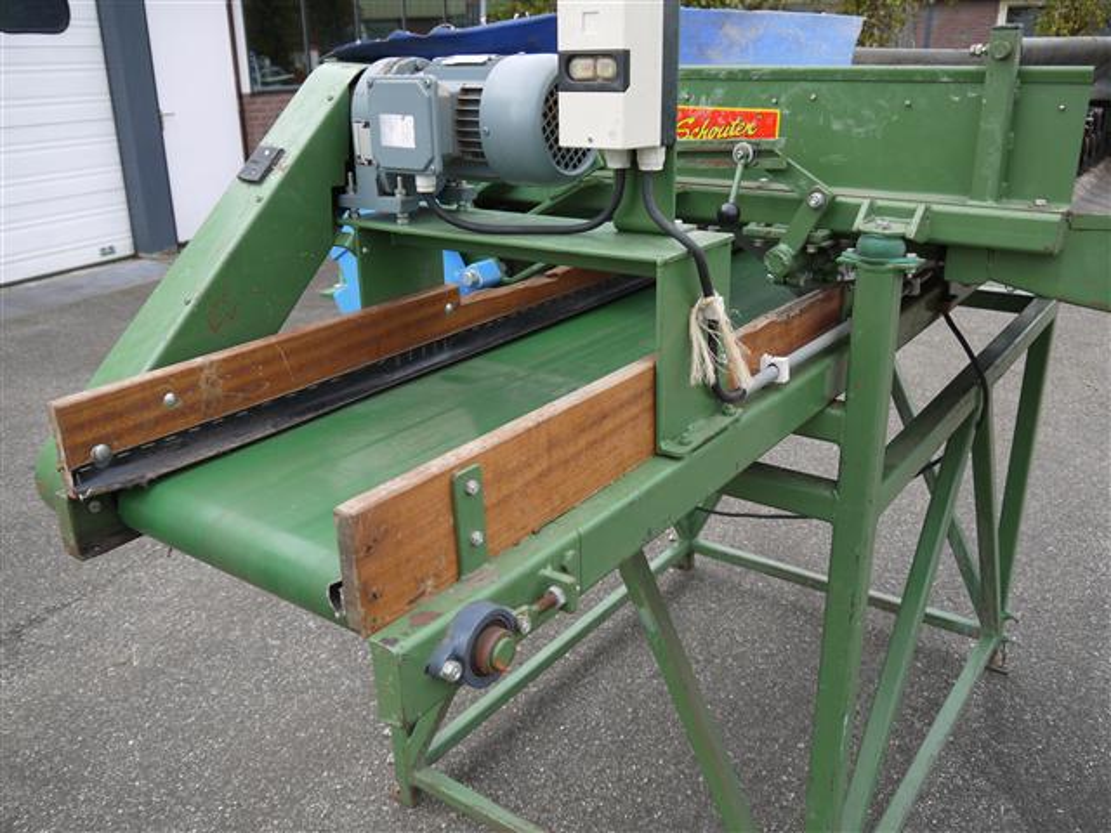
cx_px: 556
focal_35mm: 30
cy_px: 416
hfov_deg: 60.0
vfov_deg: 46.8
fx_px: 963
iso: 100
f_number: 4.5
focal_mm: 15
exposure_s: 1/160
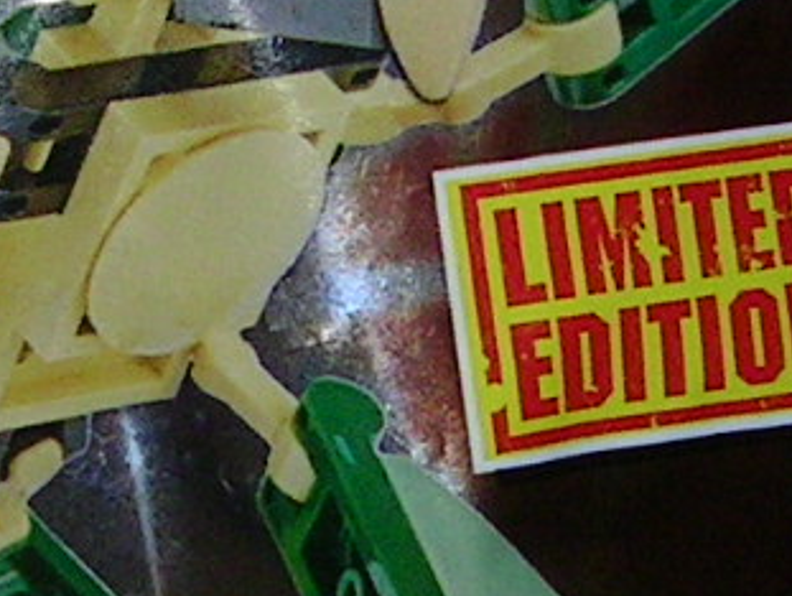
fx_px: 4238
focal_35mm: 185
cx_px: -31
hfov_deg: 10.6
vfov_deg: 8.0
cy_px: 418
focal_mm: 5.6
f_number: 4.8
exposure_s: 1/30
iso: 100
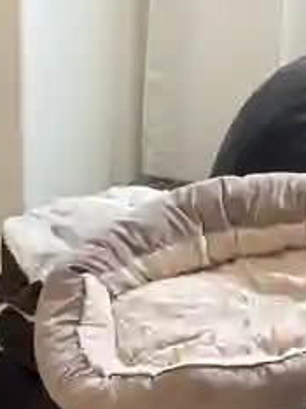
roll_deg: +2.7
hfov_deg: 12.8
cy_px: 865
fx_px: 1346
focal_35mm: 114
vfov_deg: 14.0
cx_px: 9
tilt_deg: -43.7
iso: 320
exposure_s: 1/60
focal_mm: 5.96
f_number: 1.6
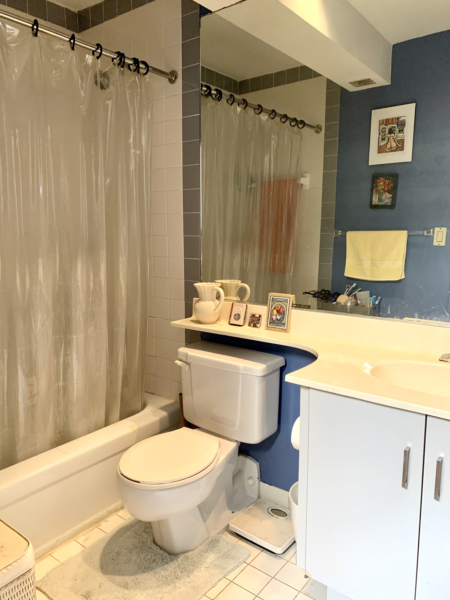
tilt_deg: -8.9
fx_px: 451
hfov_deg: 53.1
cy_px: 300
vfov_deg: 67.3
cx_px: 225
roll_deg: +0.0
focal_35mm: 26
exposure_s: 1/60
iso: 320
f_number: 1.8
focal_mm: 4.25
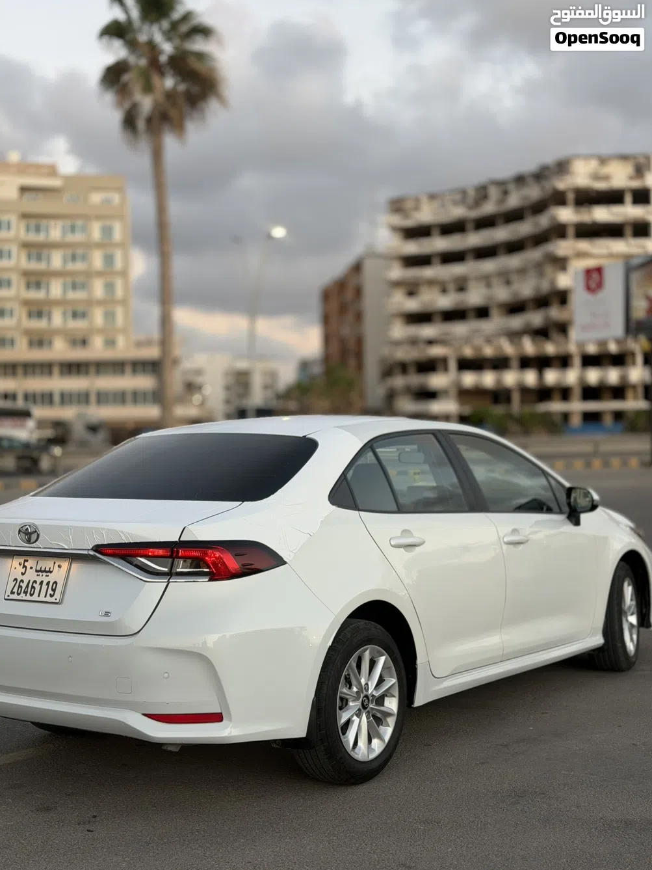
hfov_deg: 29.7
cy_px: 432
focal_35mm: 49
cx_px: 328
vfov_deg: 38.9
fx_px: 1230
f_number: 1.78
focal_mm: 6.76
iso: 50
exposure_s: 1/121
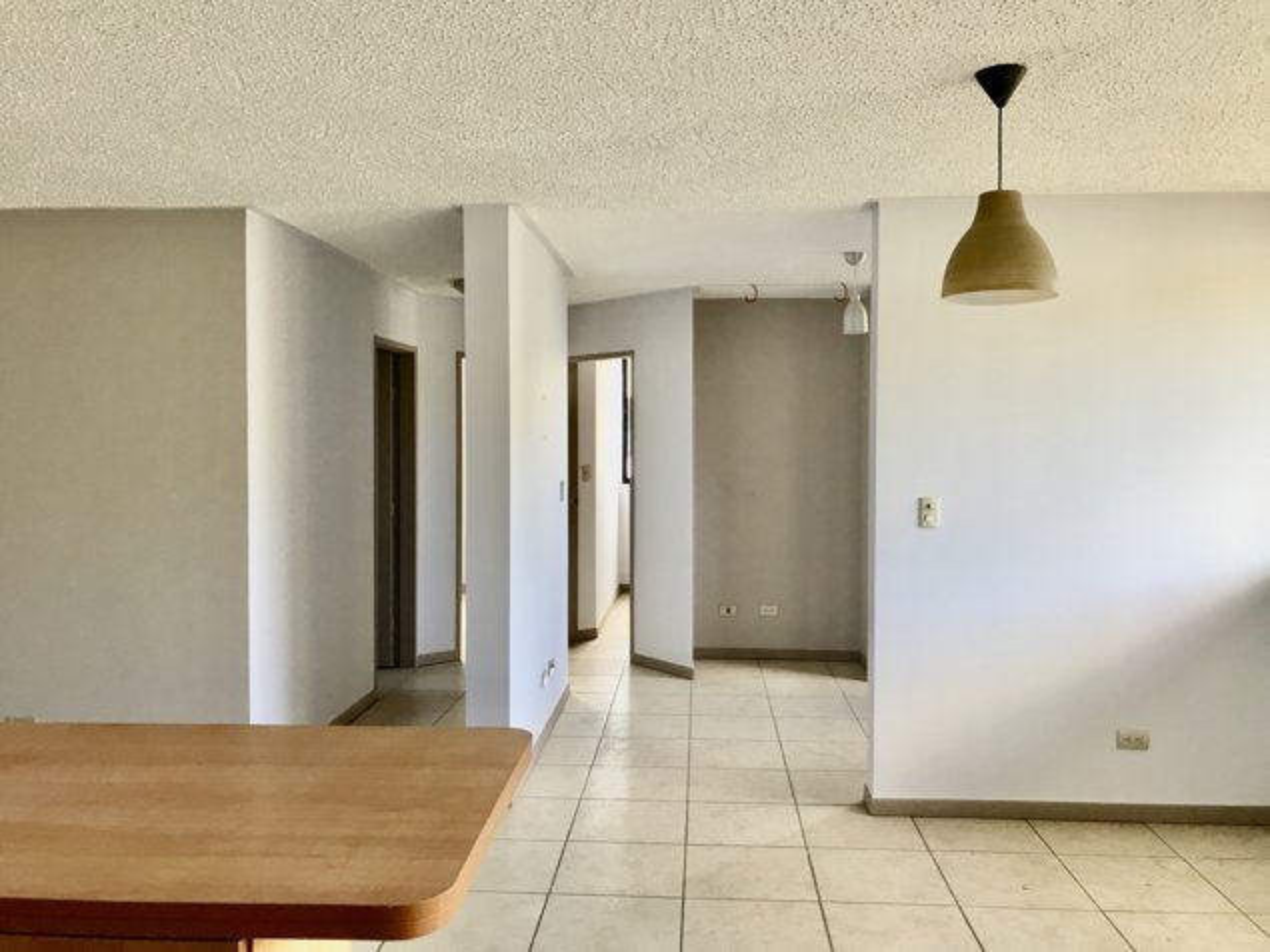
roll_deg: +0.1
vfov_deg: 49.7
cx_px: 635
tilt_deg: -0.6
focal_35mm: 28
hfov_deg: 63.5
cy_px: 476
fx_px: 1027
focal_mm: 3.99
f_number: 1.8
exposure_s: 1/30
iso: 25
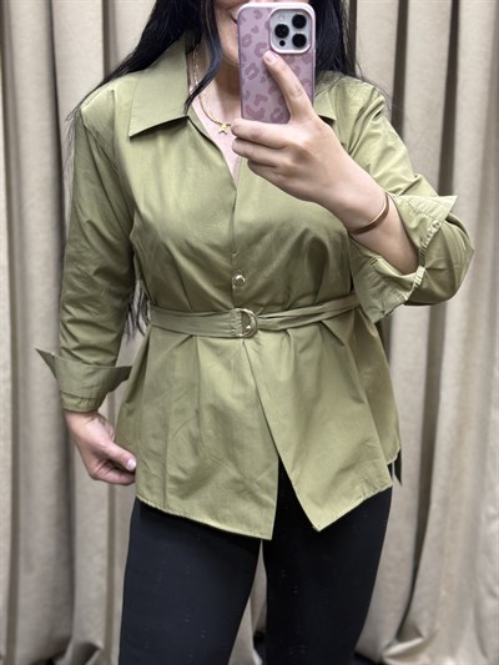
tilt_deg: -22.9
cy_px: 332
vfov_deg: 39.6
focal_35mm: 48
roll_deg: +1.2
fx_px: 922
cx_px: 250
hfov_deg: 30.3
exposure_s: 1/100
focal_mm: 6.76
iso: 100
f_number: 1.78
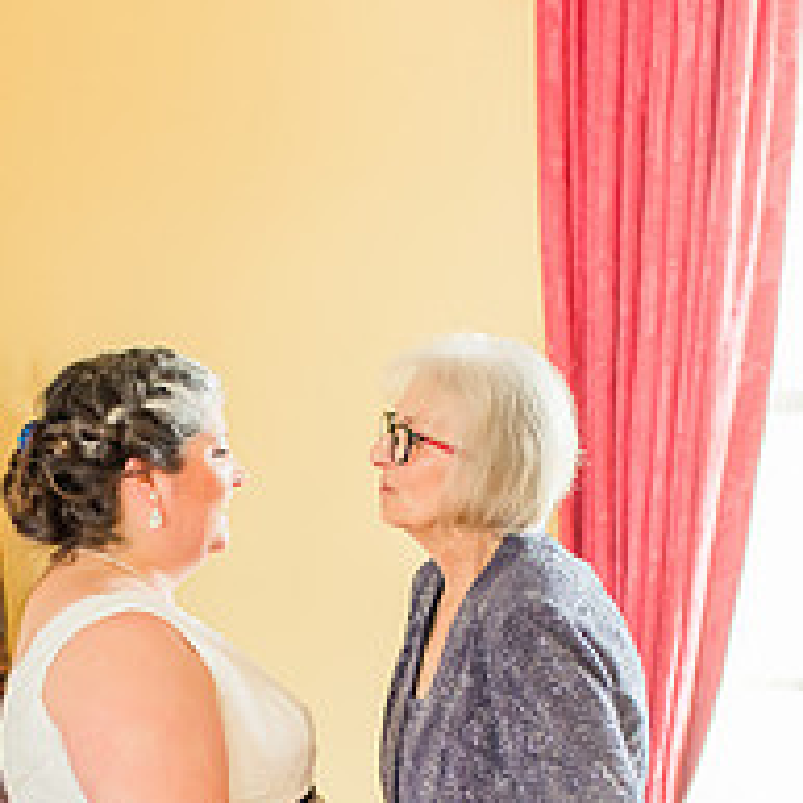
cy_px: 903
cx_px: 391
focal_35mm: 104
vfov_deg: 16.2
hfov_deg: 16.7
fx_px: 2729
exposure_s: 1/100
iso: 800
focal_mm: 35
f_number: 2
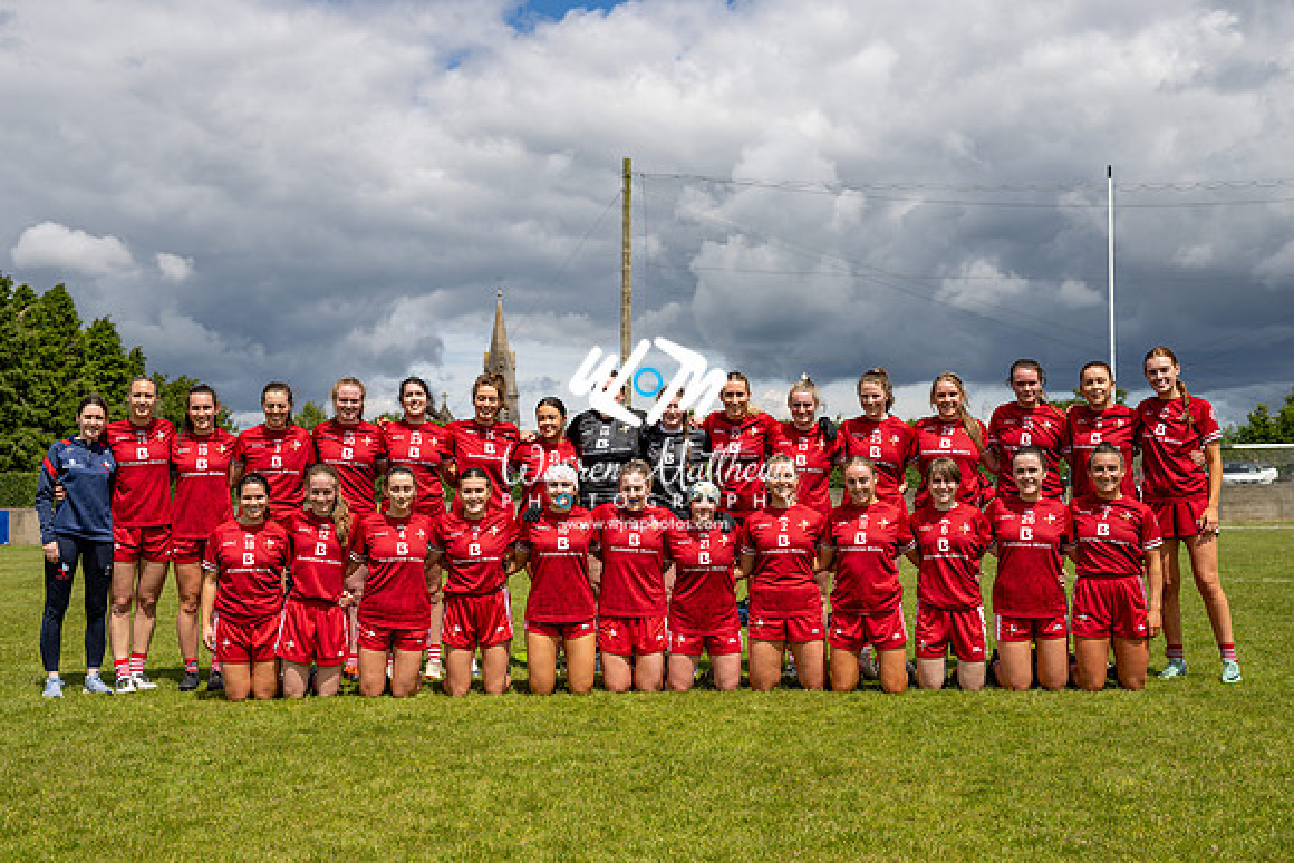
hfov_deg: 45.3
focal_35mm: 43
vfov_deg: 31.1
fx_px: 1550
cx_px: 629
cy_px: 411
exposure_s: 1/2000
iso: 100
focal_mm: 40
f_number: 4
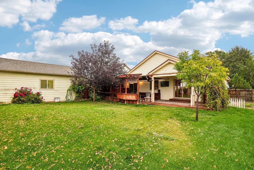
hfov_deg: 96.7
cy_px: 88
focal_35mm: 16
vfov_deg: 73.7
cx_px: 121
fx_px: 113
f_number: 8
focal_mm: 10
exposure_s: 1/160
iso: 400
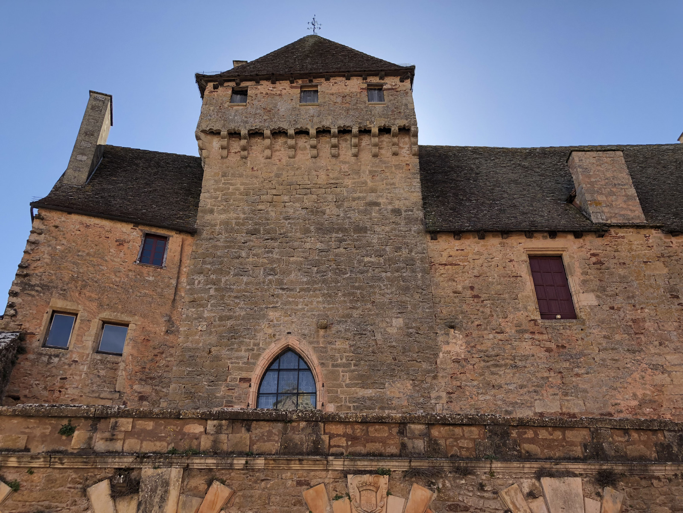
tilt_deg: +32.0
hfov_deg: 63.4
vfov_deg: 49.7
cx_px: 342
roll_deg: +0.7
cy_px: 256
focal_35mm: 28
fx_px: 552
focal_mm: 4
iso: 20
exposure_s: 1/738
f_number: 1.8
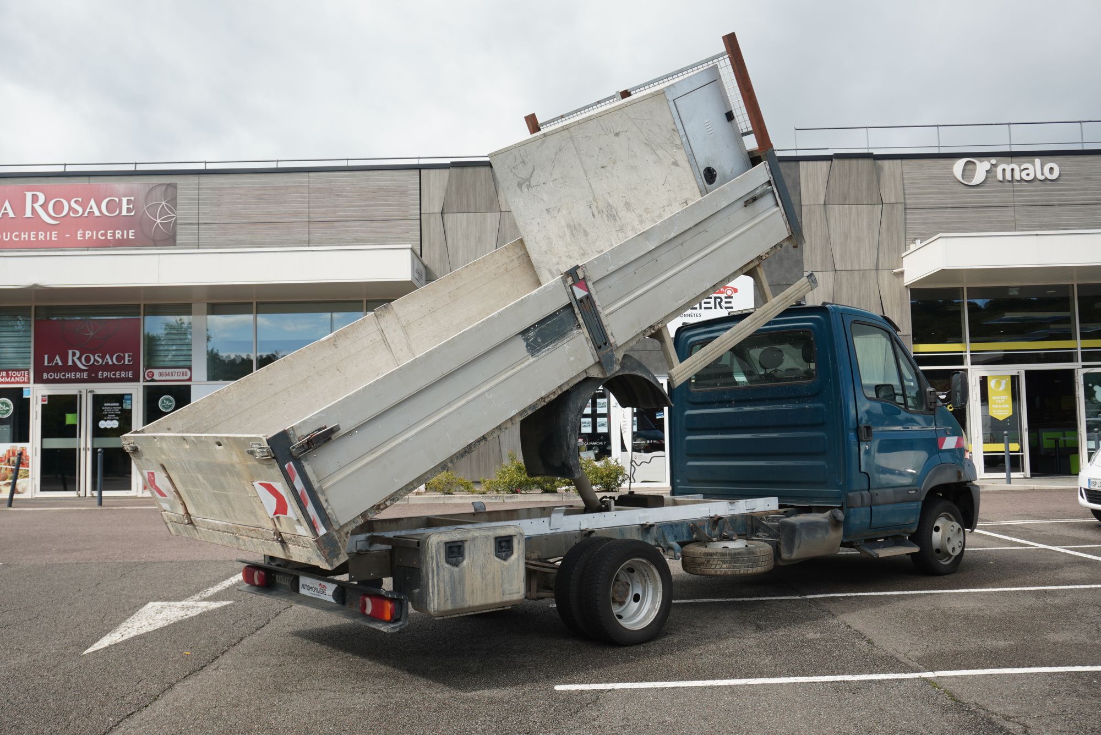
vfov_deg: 38.4
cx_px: 550
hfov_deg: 55.1
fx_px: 1056
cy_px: 368
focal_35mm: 34
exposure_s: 1/125
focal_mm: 23
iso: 100
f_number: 5.6
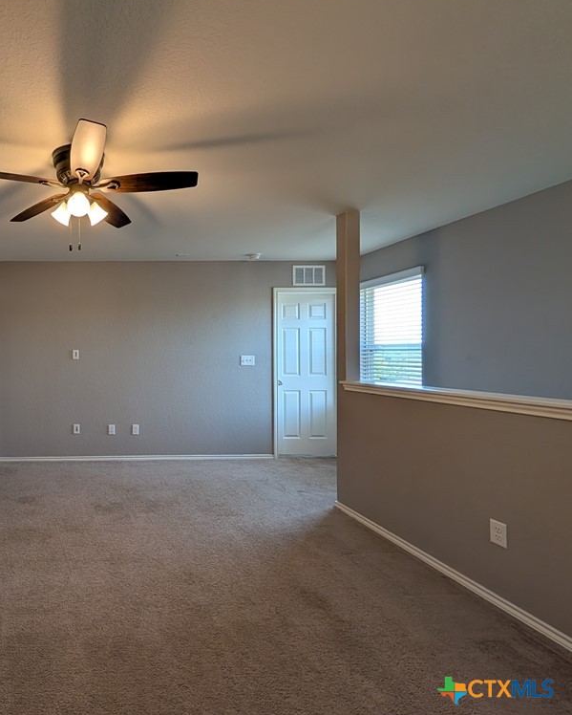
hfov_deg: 69.8
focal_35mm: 16
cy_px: 357
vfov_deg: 93.1
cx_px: 89
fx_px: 338
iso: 50
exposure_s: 1/133
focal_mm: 2.02
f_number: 1.7
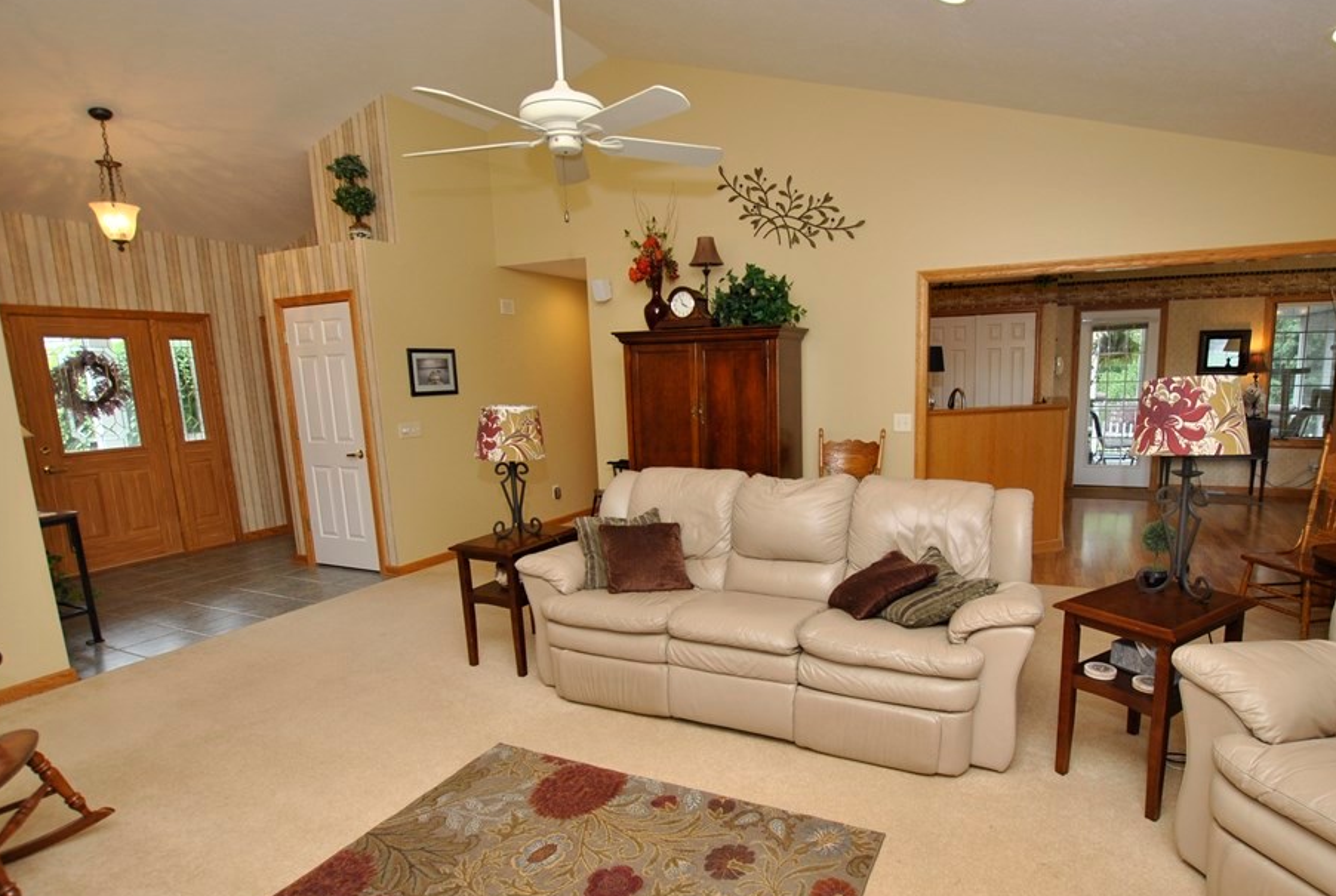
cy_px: 504
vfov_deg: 67.4
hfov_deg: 89.5
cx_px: 745
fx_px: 669
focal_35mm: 18
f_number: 4
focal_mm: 10
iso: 200
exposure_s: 1/60
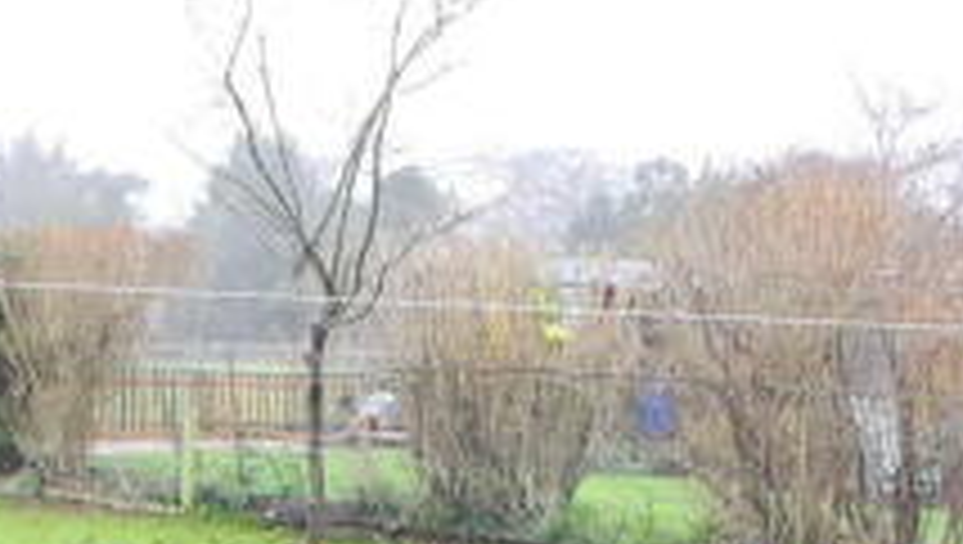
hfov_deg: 25.5
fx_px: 2122
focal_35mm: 83
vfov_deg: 13.4
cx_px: 416
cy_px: 910
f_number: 2.8
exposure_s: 1/34.1
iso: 100
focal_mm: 6
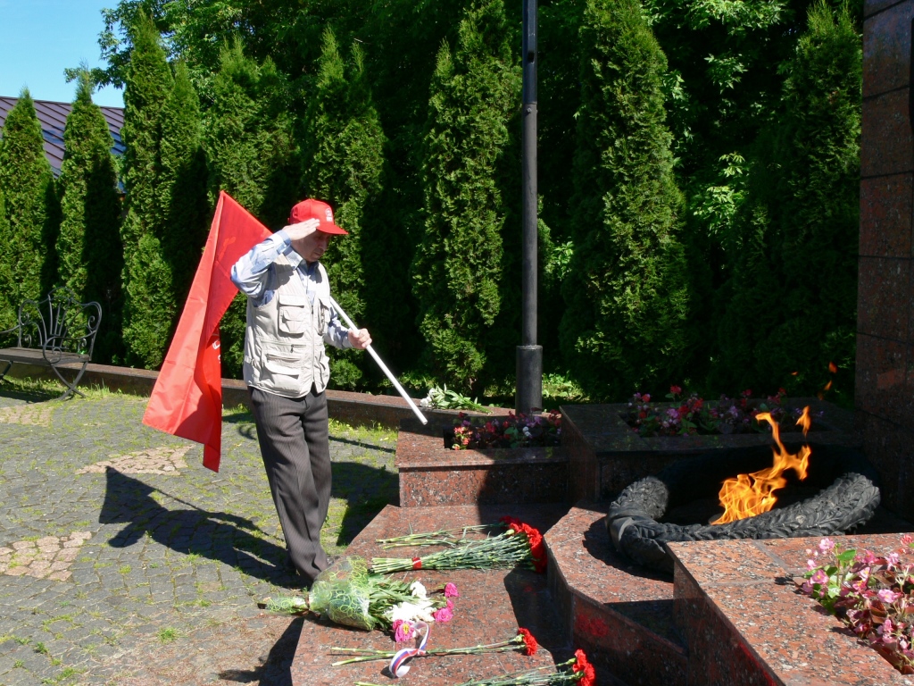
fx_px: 924
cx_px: 457
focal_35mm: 35
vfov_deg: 40.7
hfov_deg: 52.6
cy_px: 343
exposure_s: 1/200
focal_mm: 7.4
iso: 80
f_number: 5.6
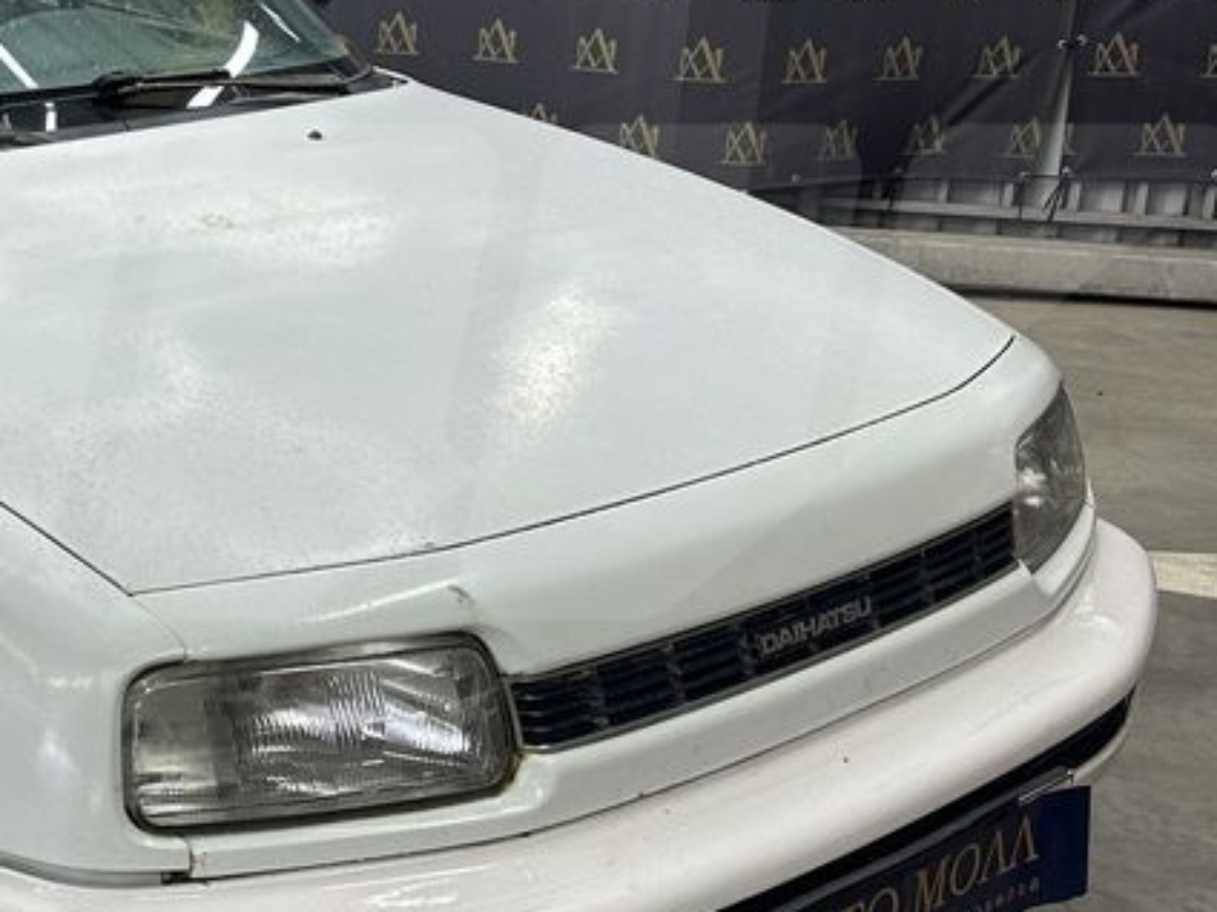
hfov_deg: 26.4
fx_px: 2391
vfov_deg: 21.5
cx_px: -115
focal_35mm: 68
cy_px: 310
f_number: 1.78
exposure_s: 1/100
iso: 80
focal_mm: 6.86
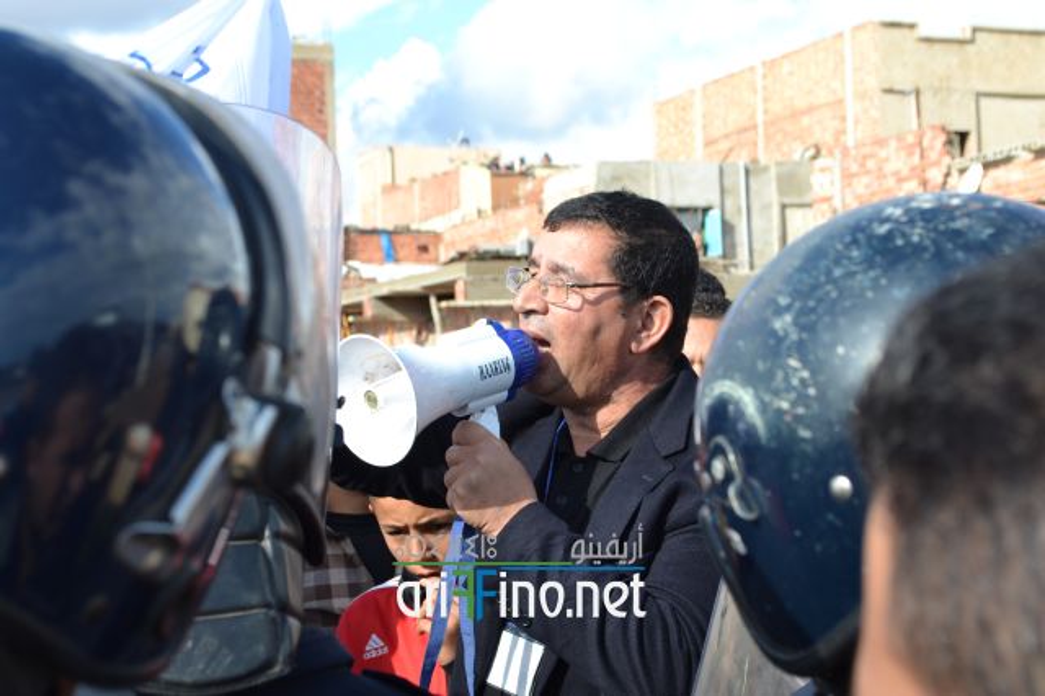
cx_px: 522
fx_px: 2089
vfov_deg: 18.9
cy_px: 348
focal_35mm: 72
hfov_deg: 28.1
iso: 100
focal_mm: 48
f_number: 8
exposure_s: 1/250
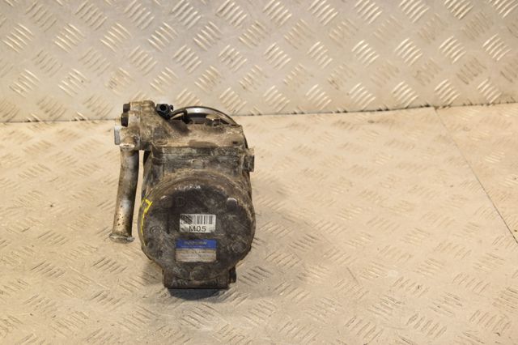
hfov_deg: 29.9
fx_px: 971
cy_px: 172
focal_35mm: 68
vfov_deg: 20.1
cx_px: 259
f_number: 6.3
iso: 800
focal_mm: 45
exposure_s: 1/200
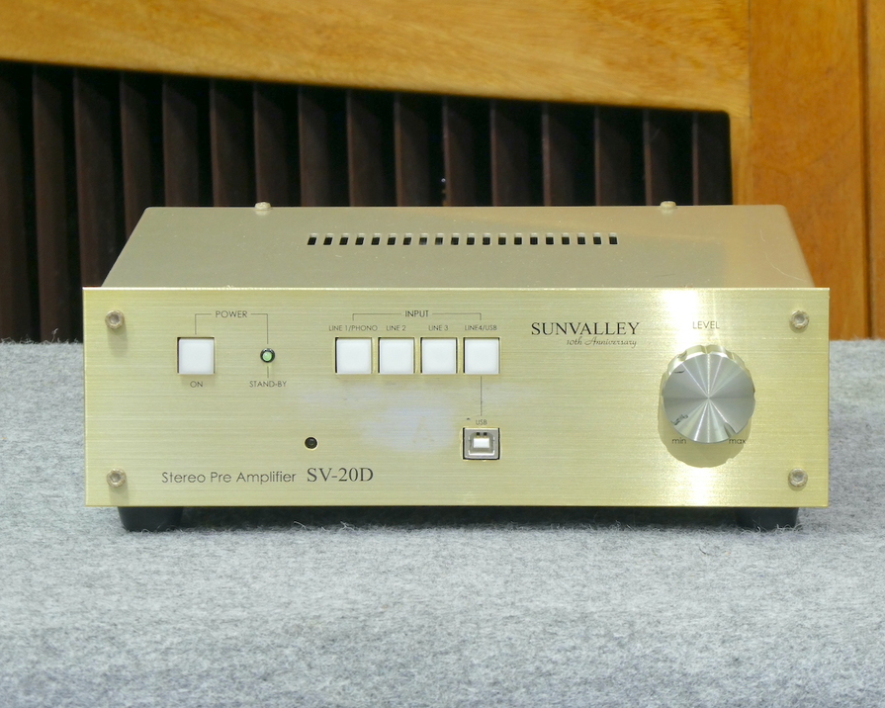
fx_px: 4715
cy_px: 353
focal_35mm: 180
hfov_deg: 10.7
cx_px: 458
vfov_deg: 8.6
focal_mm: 30.9
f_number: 5.6
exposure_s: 1/3.2
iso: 200
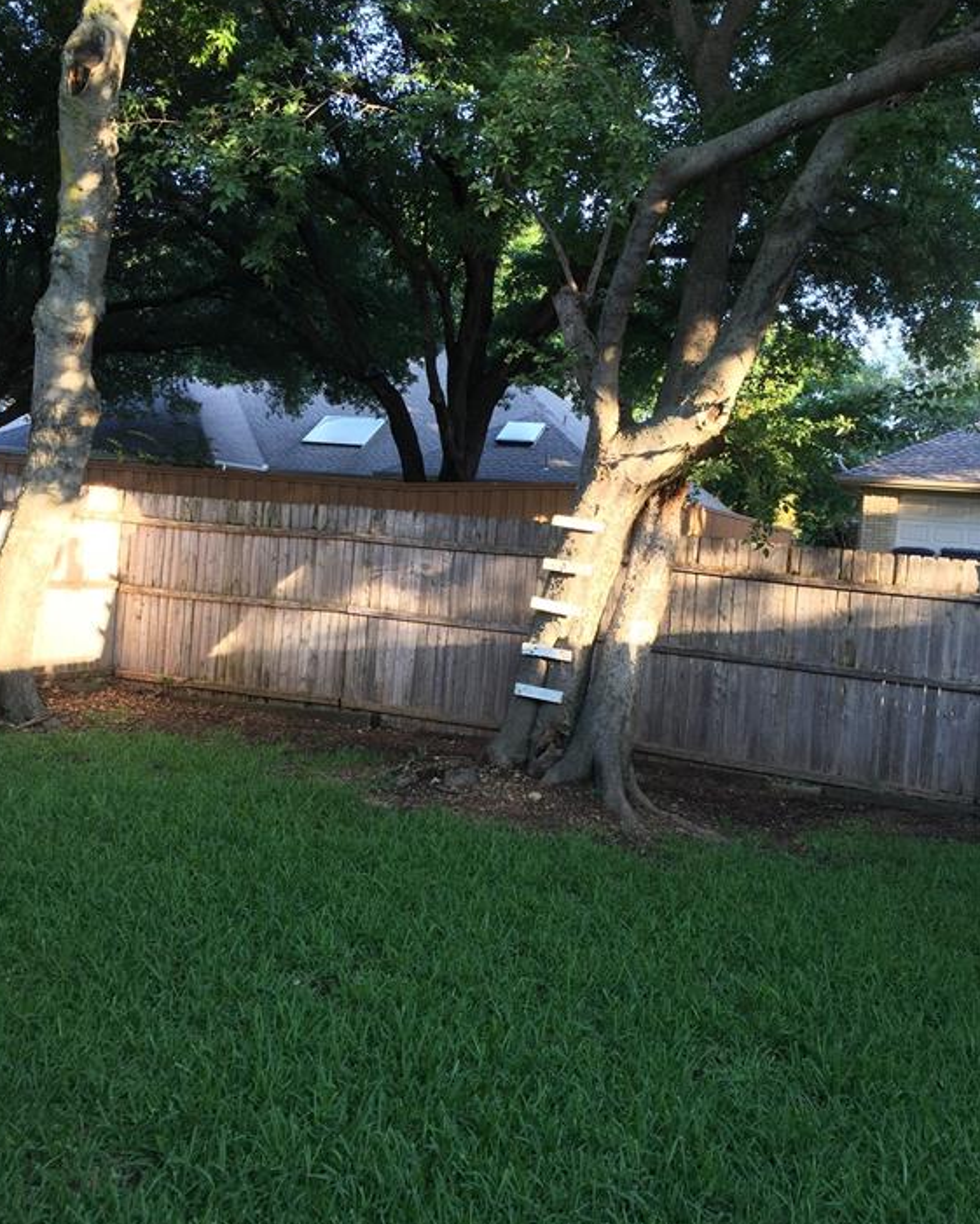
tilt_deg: +0.4
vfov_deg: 57.1
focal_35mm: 31
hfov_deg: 47.1
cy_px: 566
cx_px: 480
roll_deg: -4.7
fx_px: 1124
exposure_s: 1/40
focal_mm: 4.15
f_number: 2.2
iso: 32
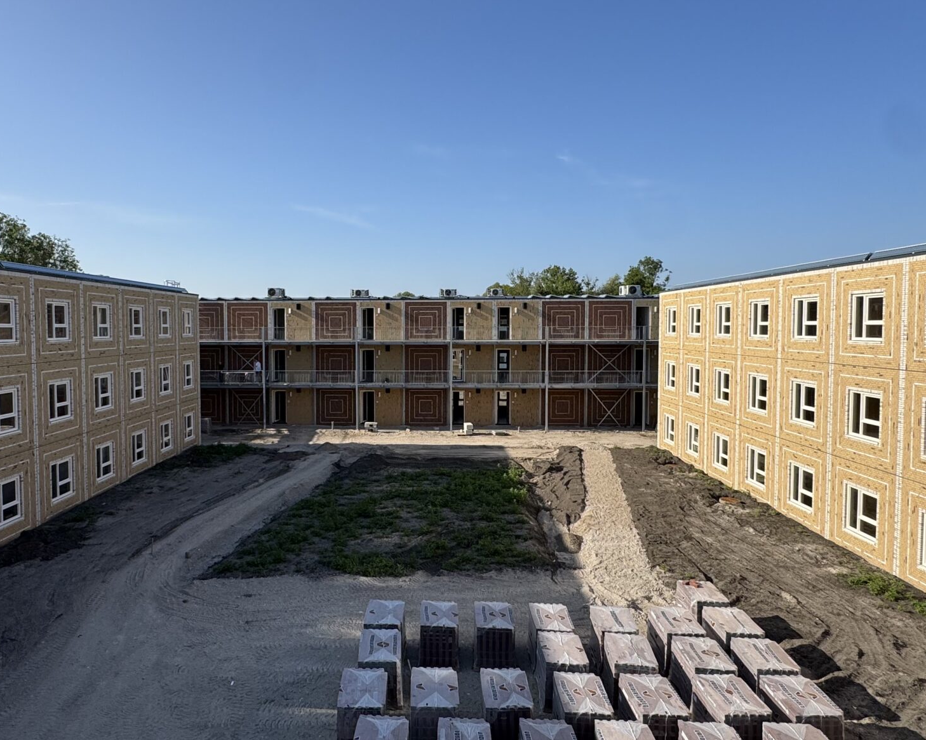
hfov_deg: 70.0
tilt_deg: -2.6
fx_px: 658
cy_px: 355
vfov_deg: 58.7
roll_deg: +0.2
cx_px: 400
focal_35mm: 24
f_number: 2.2
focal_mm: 2.22
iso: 50
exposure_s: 1/1832
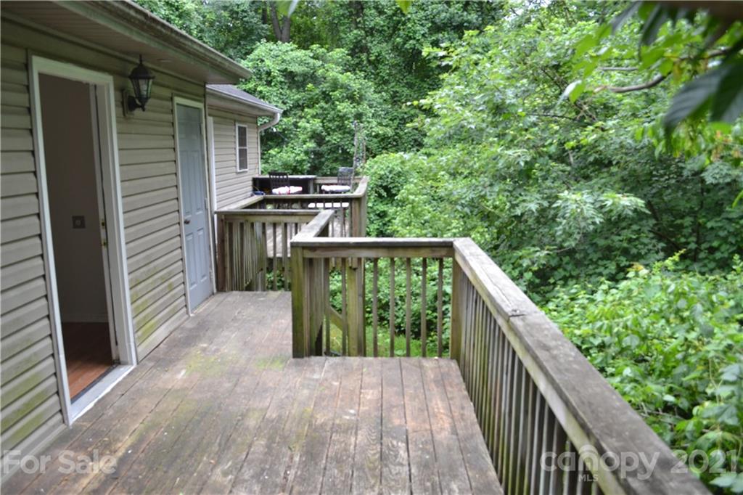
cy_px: 248
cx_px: 372
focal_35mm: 27
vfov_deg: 47.9
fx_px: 557
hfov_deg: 67.4
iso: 400
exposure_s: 1/100
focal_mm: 18
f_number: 5
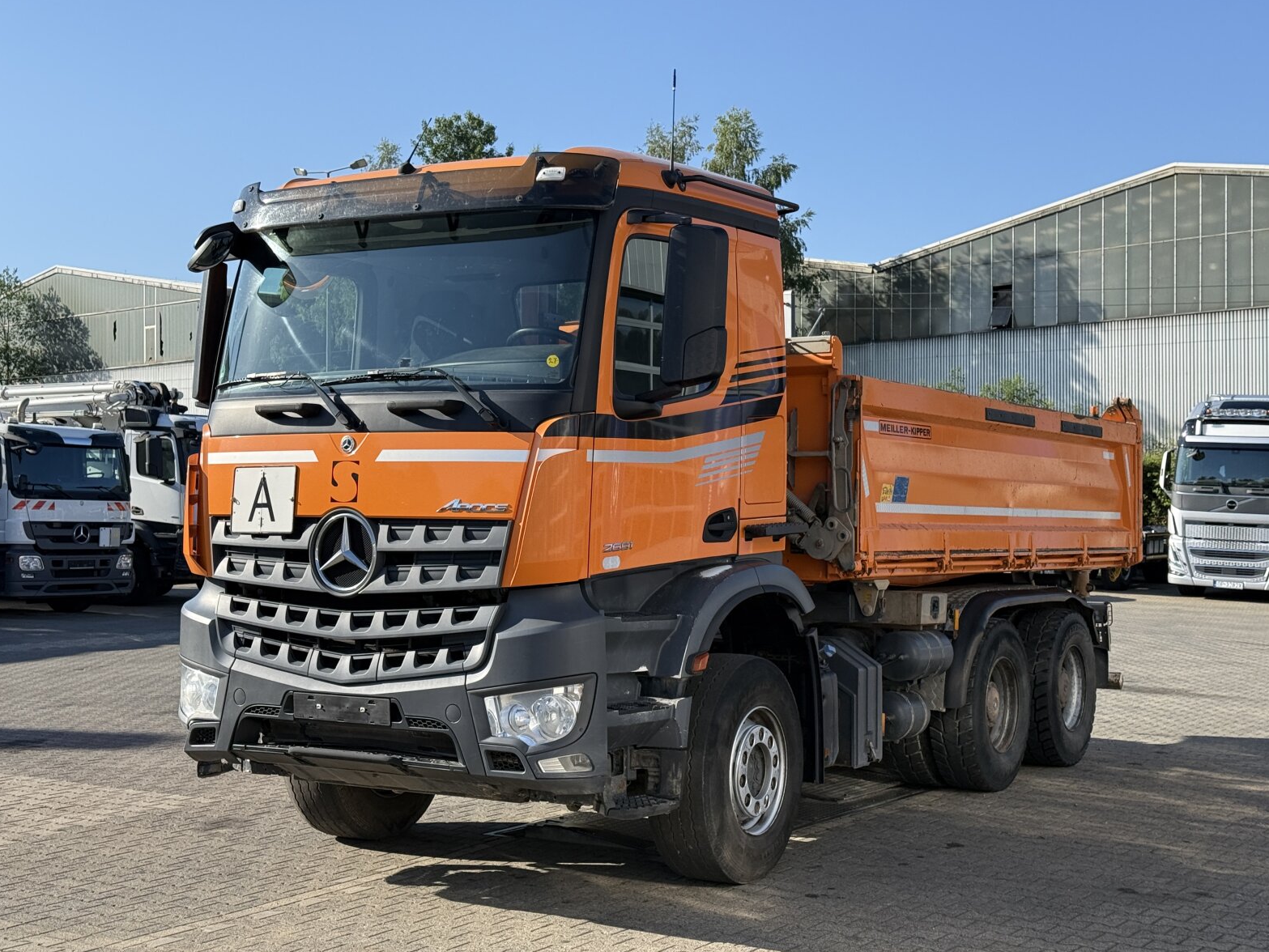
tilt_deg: +1.7
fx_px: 1797
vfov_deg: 29.7
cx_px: 643
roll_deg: -0.2
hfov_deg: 38.9
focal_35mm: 49
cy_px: 480
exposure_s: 1/2976
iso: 80
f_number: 1.78
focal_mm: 6.76
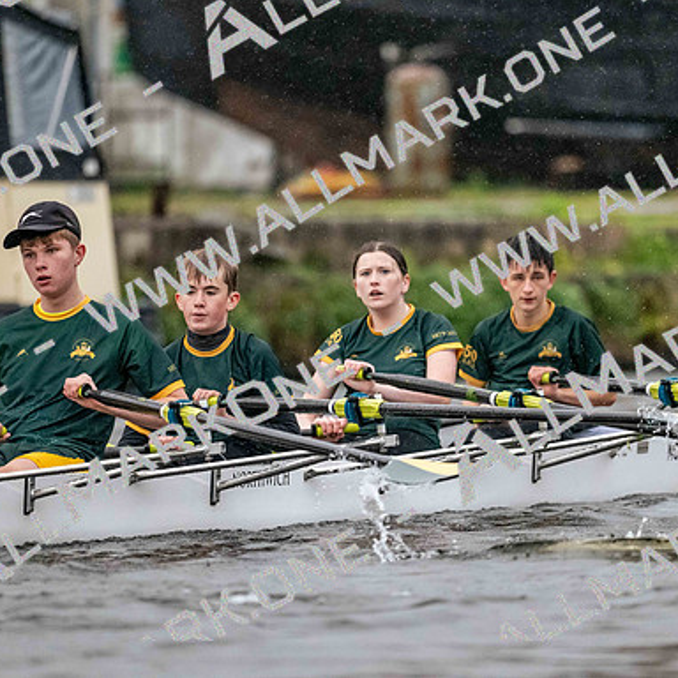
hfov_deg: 3.4
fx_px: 11368
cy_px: 338
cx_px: 302
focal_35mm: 513
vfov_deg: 3.4
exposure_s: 1/2000
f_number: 4.5
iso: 7200
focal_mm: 400
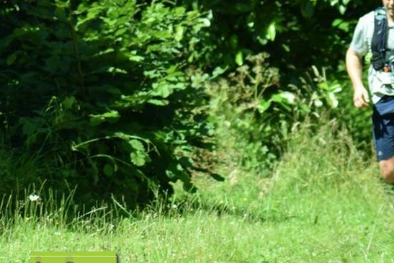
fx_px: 4861
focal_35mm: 444
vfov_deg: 3.1
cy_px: 32
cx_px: 73
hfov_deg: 4.6
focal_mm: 135
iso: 250
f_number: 5.6
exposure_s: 1/500
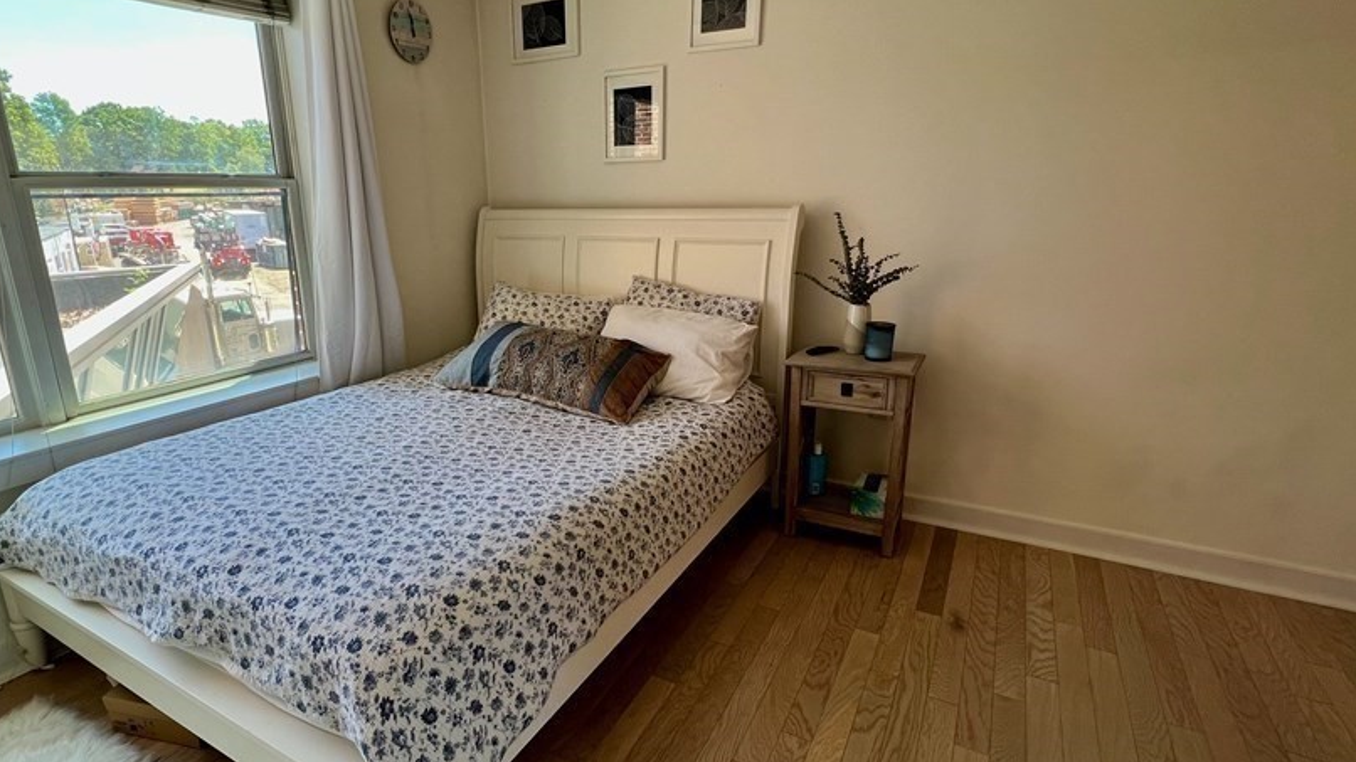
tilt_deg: -16.4
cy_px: 389
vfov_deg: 61.0
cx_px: 604
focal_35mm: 18
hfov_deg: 92.3
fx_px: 647
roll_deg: +1.7
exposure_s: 1/120
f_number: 1.8
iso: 64
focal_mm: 1.57
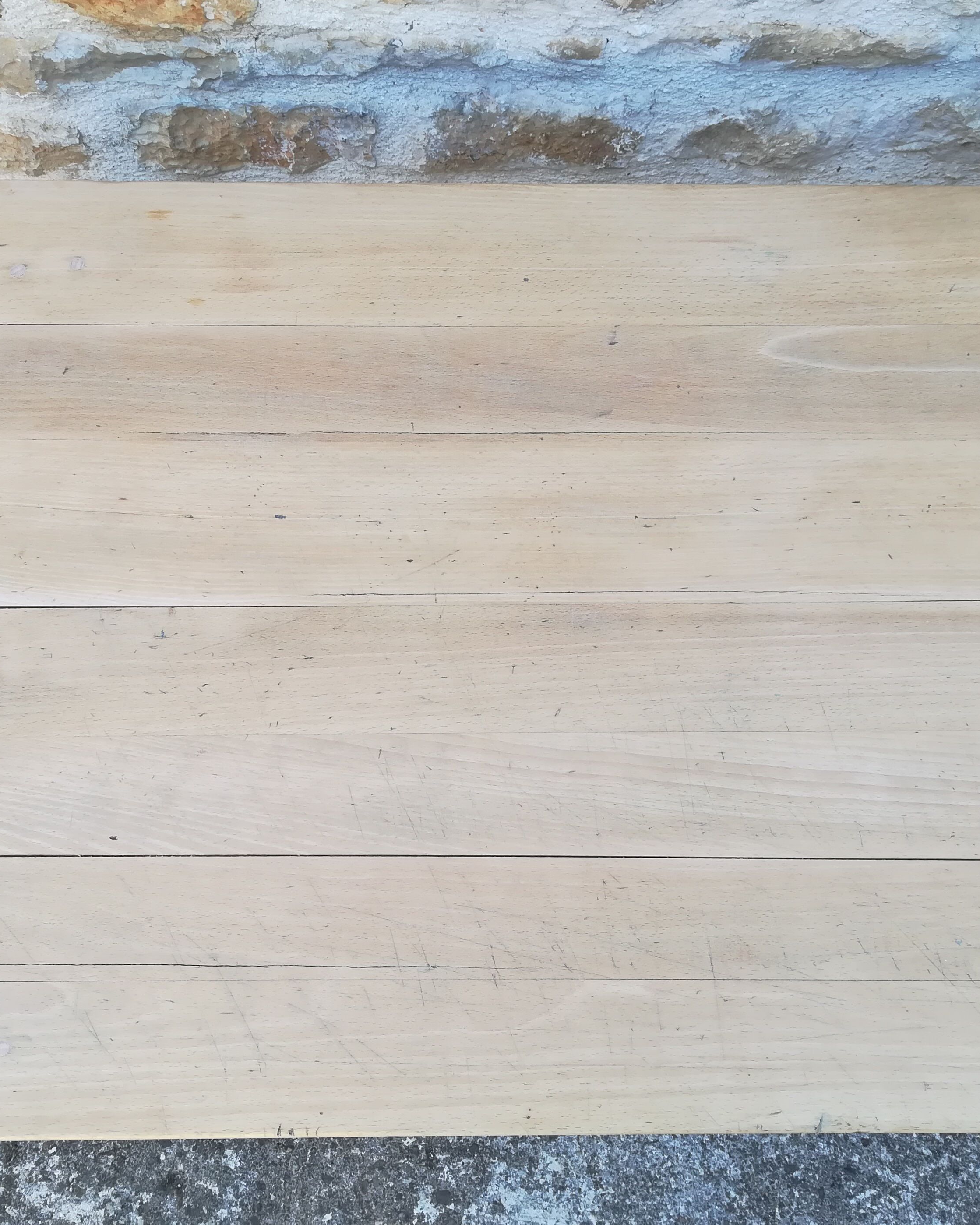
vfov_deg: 50.3
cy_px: 609
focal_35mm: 36
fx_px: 1305
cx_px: 432
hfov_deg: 41.1
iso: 50
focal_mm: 3.83
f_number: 2.2
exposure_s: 1/110
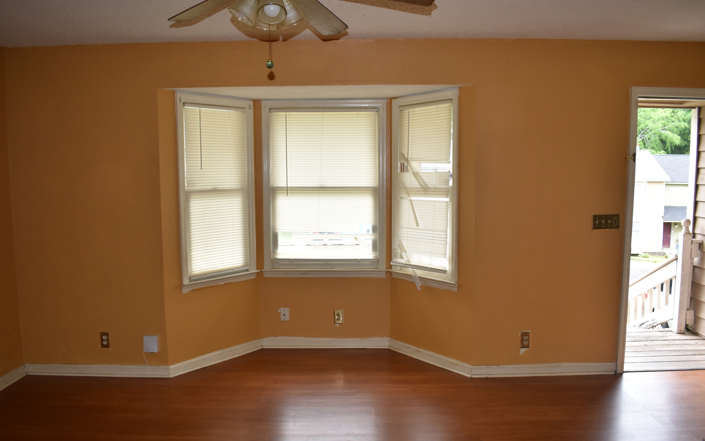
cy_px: 231
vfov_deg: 44.5
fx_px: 538
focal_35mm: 28
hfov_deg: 66.5
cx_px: 358
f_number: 5
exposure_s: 1/200
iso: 560
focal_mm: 18
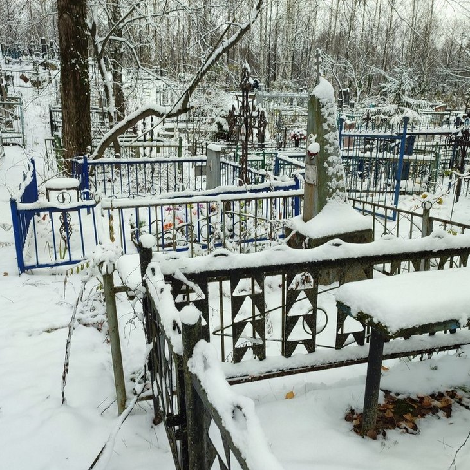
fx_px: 476
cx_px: 205
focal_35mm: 31
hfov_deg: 52.4
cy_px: 246
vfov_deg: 52.5
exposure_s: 1/50
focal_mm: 6.04
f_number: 1.9
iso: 62
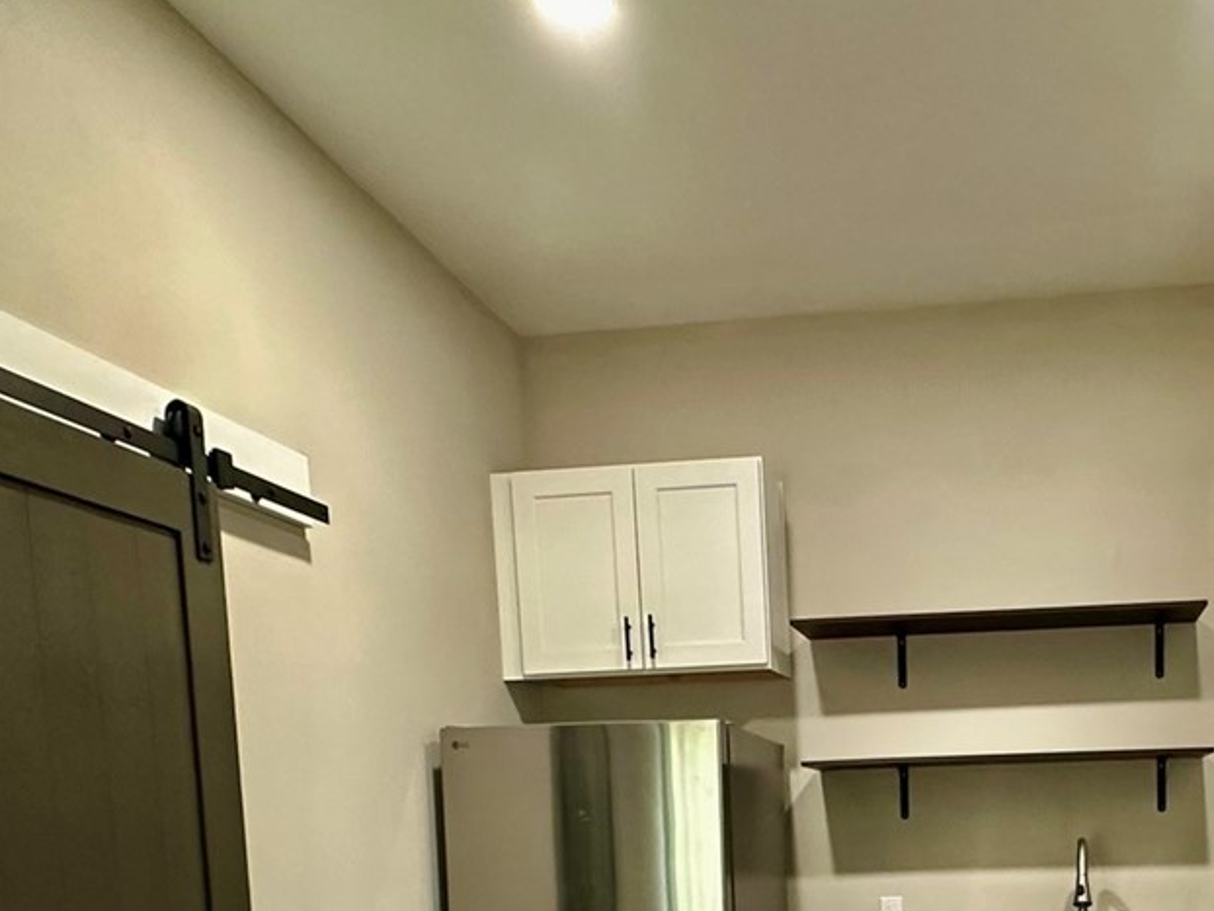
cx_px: 908
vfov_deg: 35.3
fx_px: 1263
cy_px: 942
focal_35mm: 36
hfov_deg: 49.3
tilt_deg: -5.2
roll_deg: +1.3
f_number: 2.2
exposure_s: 1/60
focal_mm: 2.22
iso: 320
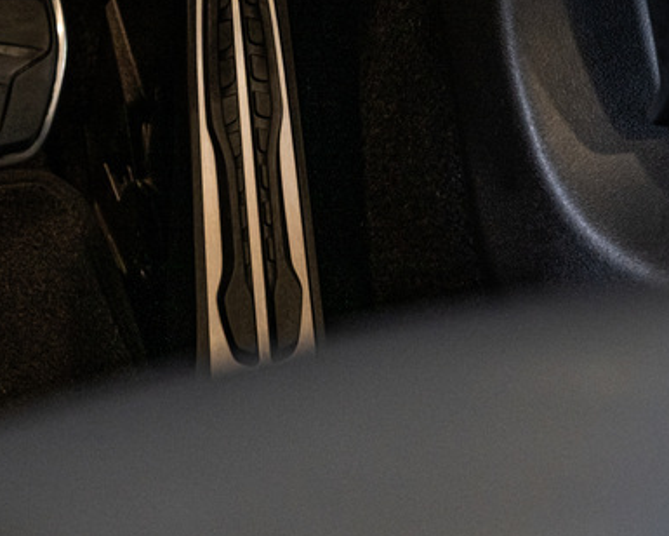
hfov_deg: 10.3
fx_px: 3703
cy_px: 137
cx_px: 185
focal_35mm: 187
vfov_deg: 8.3
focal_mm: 75
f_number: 2.8
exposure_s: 1/160
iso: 1600
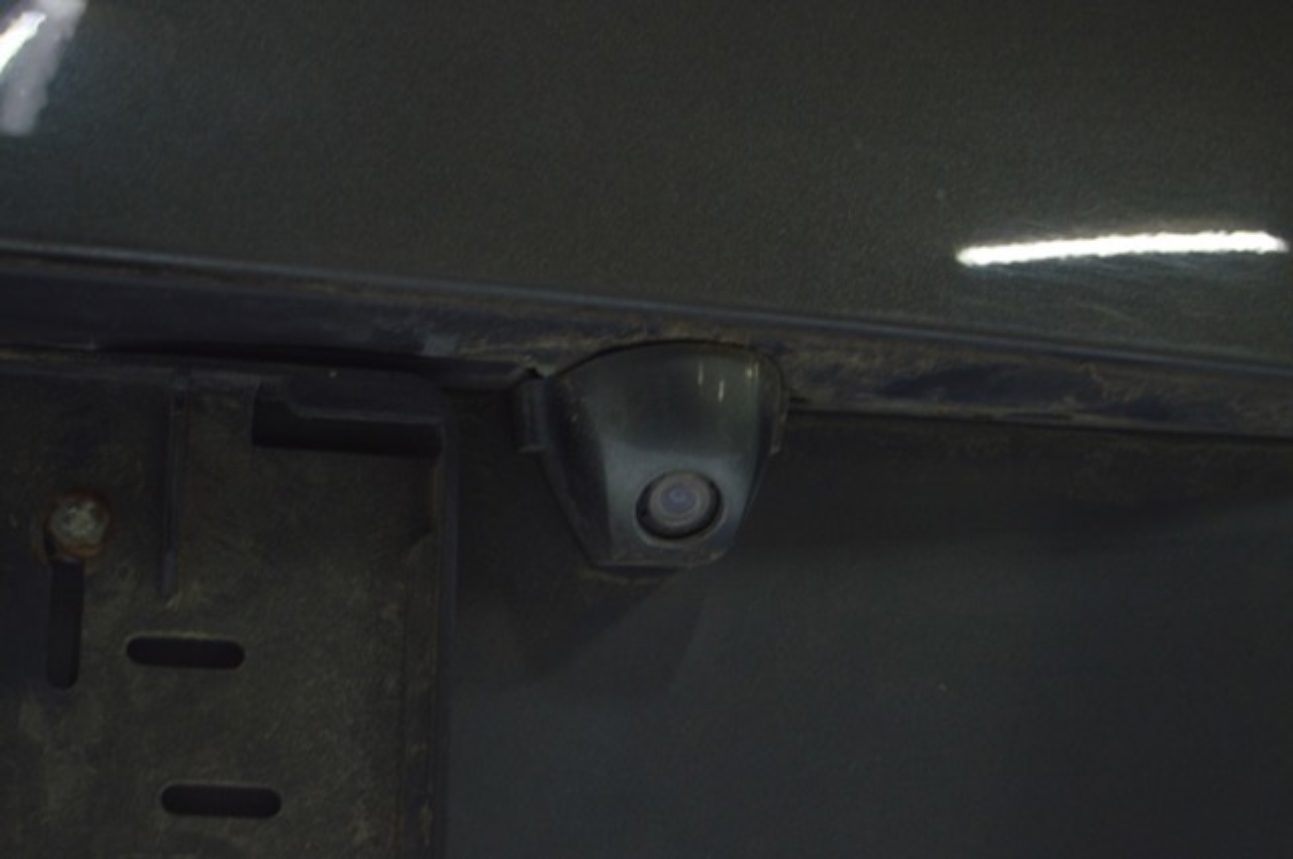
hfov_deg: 24.6
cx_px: 646
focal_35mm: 82
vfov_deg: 16.5
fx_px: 2959
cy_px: 430
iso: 400
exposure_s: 1/20
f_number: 5.6
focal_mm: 55
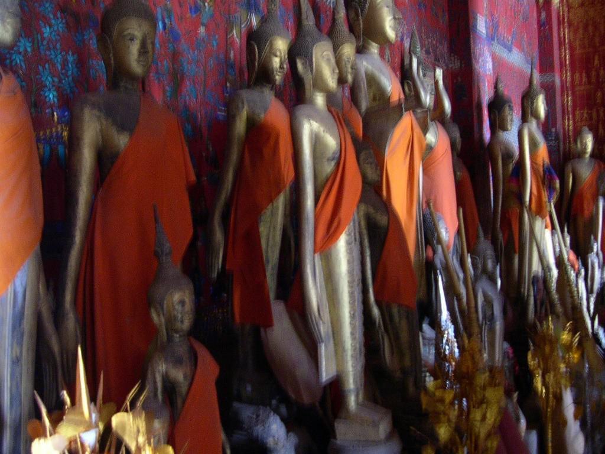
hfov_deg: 49.0
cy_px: 227
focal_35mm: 38
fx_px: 664
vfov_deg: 37.7
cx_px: 302
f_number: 2.8
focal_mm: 8
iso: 400
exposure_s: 1/2
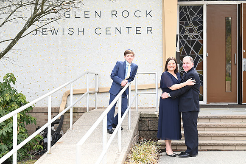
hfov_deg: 23.4
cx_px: 123
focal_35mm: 87
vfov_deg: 15.7
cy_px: 82
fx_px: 594
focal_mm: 87
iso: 250
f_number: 6.3
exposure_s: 1/200
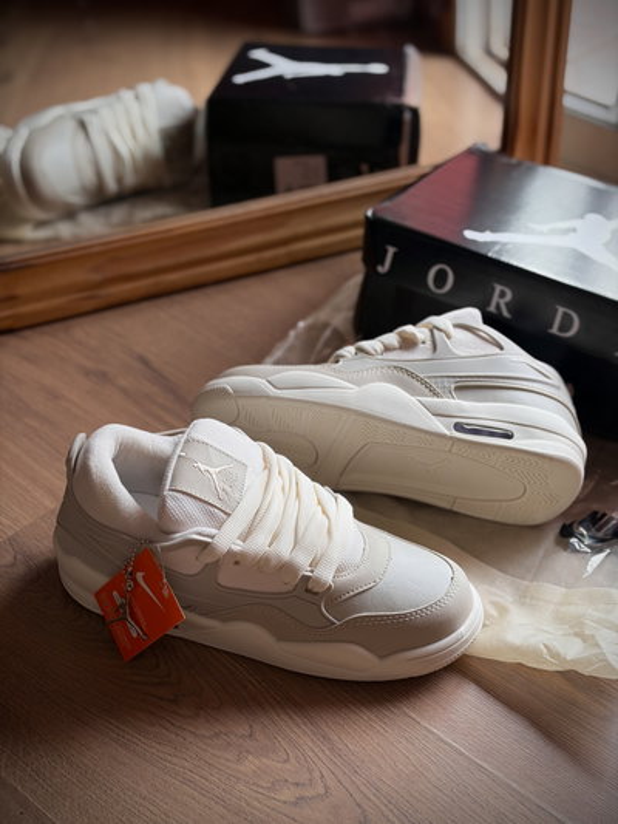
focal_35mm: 52
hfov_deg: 28.0
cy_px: 412
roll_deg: -3.7
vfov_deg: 36.8
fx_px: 1237
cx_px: 309
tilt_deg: -38.5
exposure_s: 1/122
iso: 32
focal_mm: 5.96
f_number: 1.6
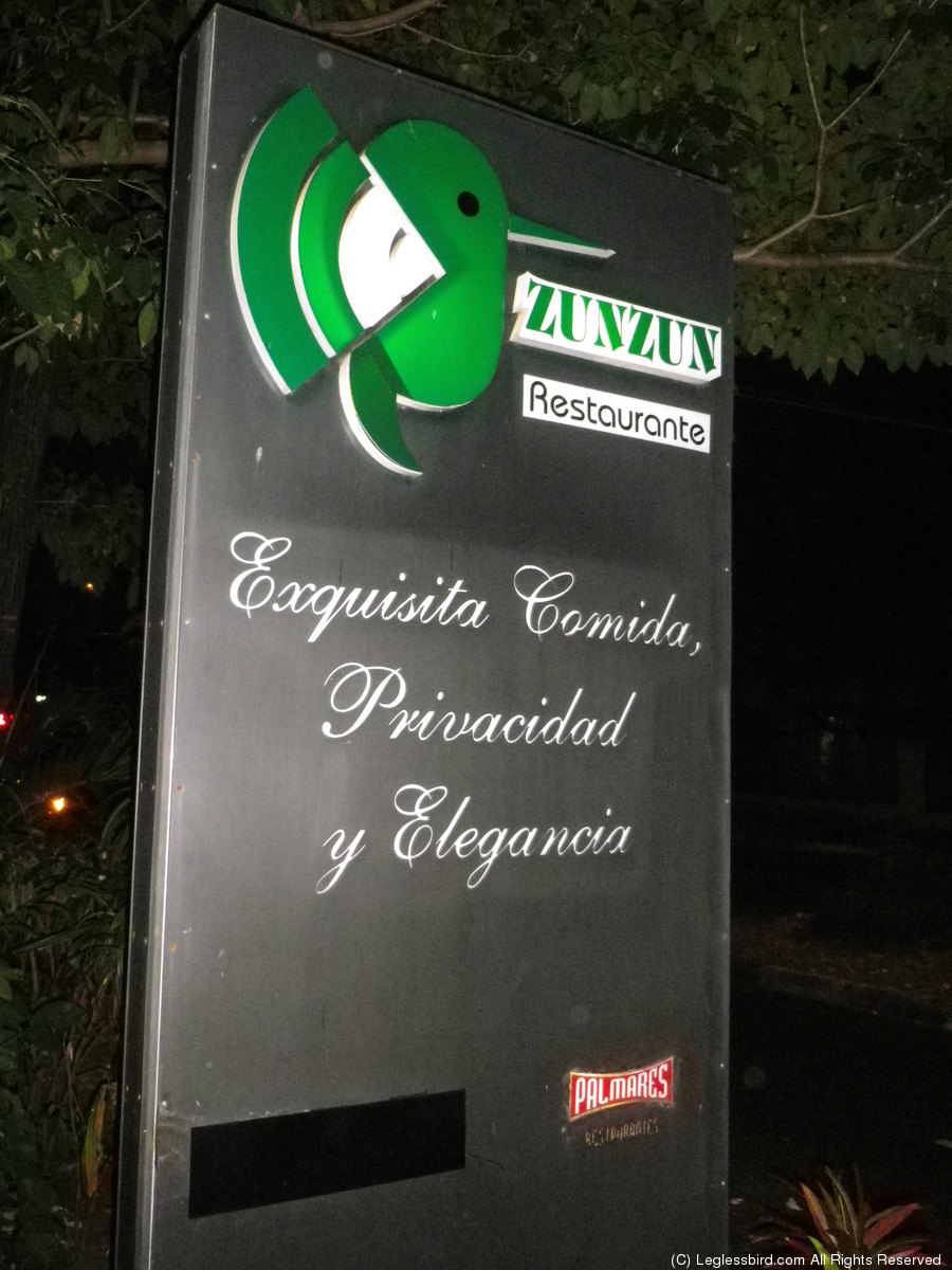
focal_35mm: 34
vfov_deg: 54.0
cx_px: 476
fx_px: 1247
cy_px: 635
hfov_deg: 41.8
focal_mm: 6.1
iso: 800
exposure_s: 1/50
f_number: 3.5
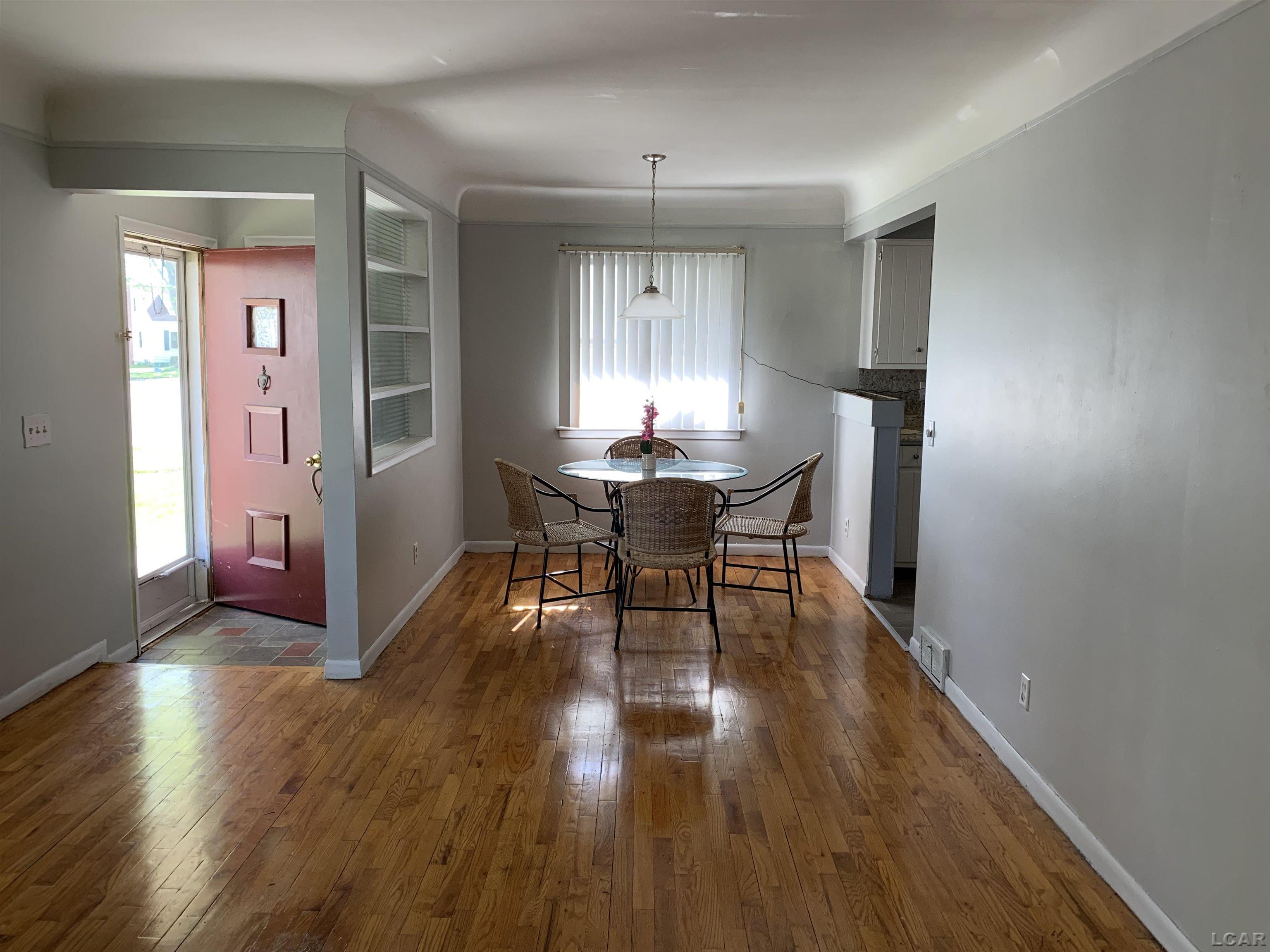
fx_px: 954
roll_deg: -0.8
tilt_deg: -8.2
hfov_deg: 67.3
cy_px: 476
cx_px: 635
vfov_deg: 53.1
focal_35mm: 26
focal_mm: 4.25
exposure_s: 1/87
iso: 100
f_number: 1.8
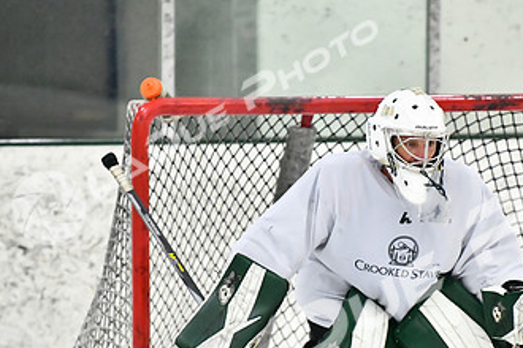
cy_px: 290
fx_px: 7670
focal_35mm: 528
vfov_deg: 2.6
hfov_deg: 3.9
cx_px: 379
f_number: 2.8
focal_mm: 200
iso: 6400
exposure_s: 1/1600
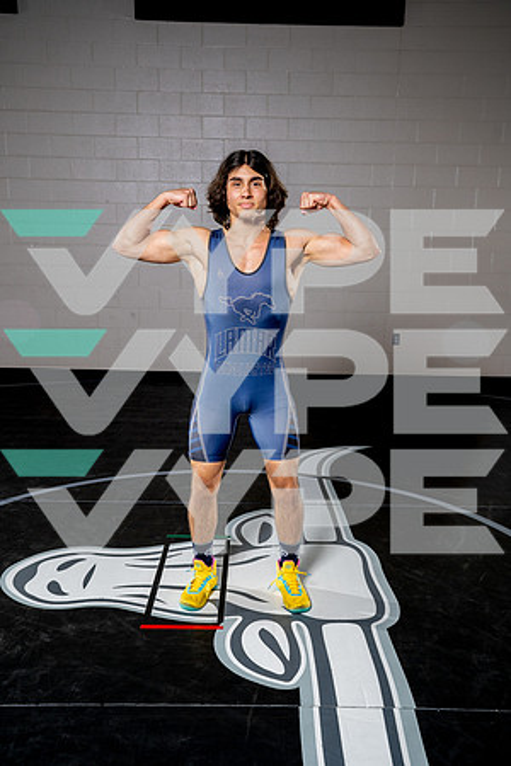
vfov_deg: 51.9
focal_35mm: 37
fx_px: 788
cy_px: 383
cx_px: 256
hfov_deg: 35.9
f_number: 6.3
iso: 320
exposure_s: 1/250
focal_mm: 37
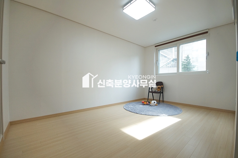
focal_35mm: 15
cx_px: 119
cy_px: 79
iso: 800
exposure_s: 1/250
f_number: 4
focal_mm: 10
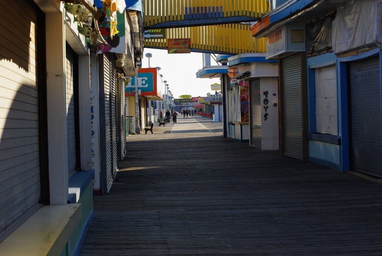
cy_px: 128
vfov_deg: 13.1
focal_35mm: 105
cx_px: 191
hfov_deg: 19.4
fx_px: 1115
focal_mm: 70
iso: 400
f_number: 9.5
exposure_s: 1/350
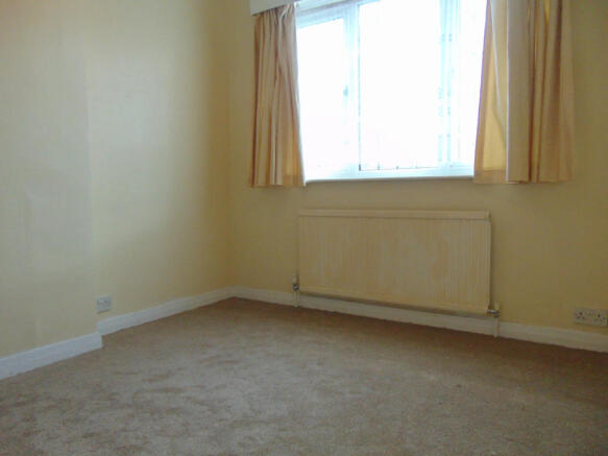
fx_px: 439
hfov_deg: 69.4
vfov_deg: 54.9
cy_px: 228
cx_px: 304
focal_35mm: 25
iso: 250
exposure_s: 1/30
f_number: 3
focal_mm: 4.5
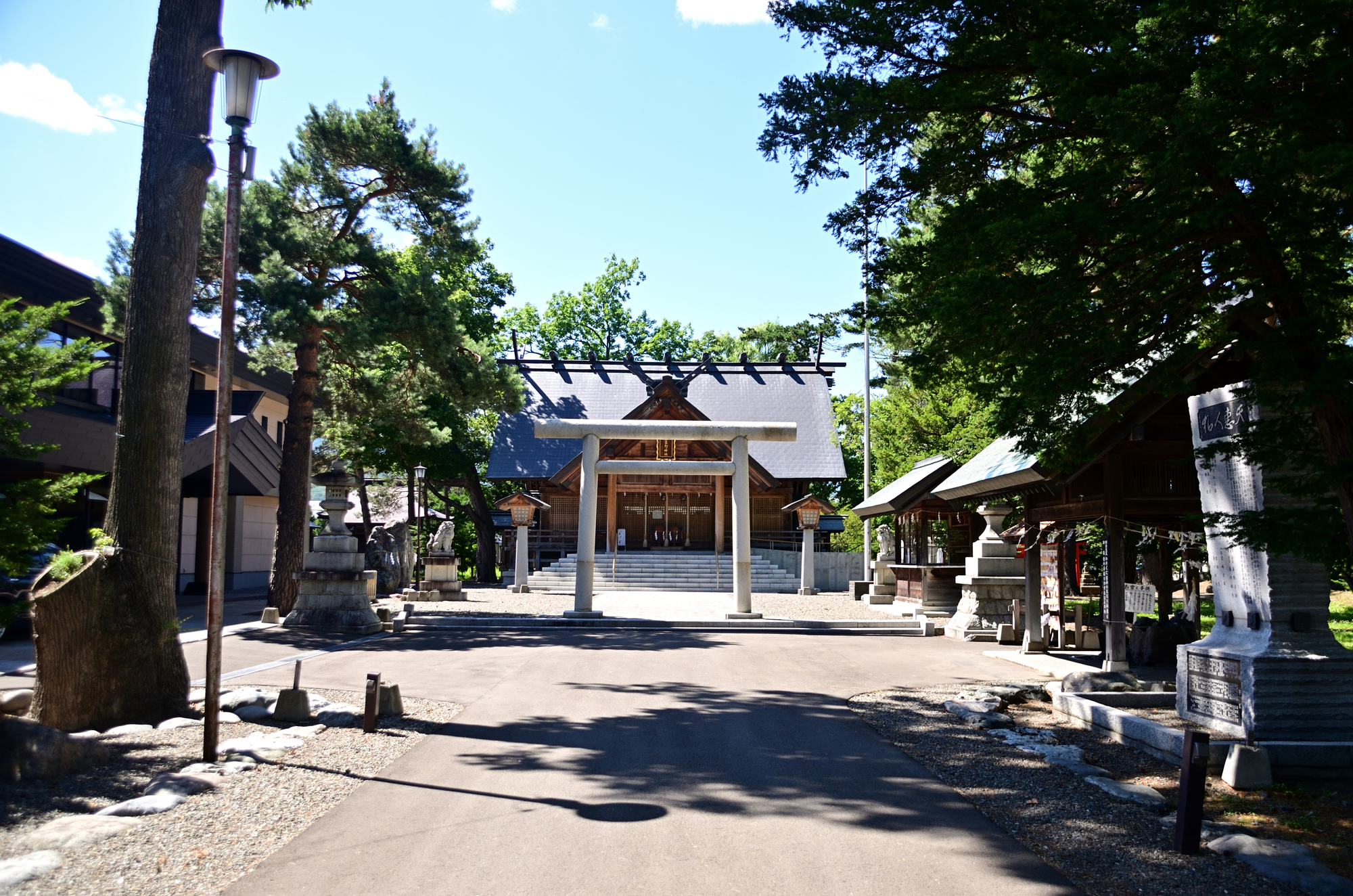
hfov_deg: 67.5
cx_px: 676
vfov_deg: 47.7
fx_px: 1012
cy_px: 448
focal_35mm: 27
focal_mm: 18
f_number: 4.5
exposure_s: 1/320
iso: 100
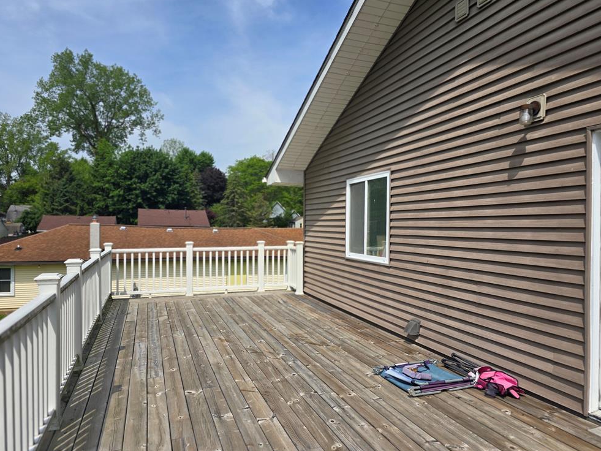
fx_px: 417
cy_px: 232
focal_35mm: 24
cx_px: 292
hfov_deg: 71.6
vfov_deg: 56.8
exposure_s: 1/848
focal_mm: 6.3
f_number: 1.7
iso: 12
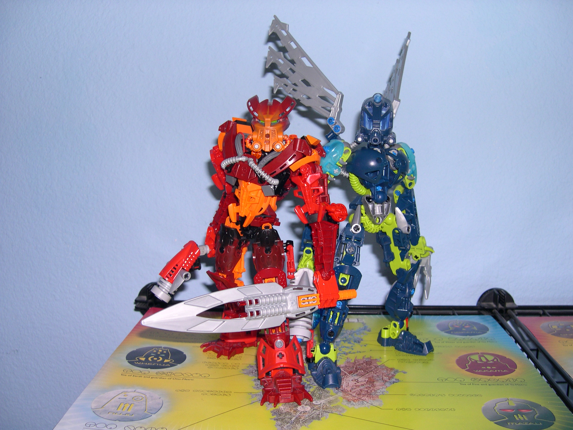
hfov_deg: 49.0
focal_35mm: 38
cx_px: 286
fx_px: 629
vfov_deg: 37.7
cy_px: 215
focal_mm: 8
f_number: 2.8
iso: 100
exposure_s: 1/60
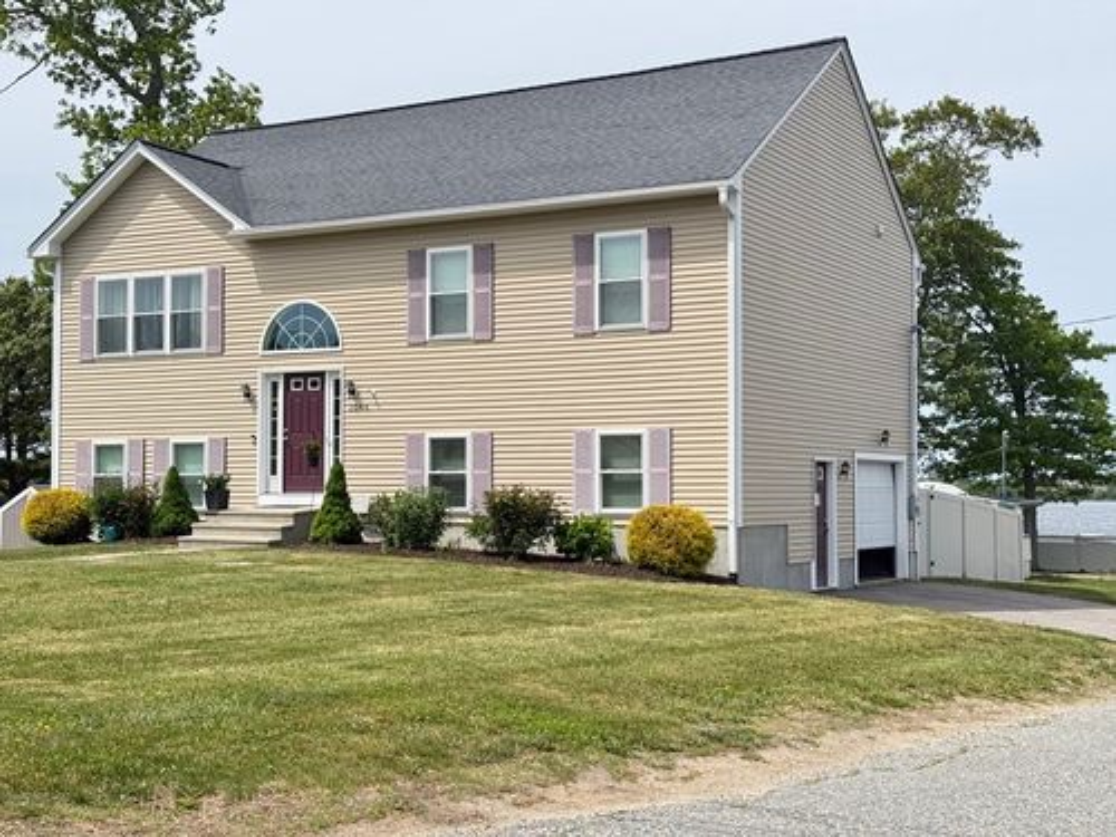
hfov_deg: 39.7
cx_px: 558
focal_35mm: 48
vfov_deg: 30.3
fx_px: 1547
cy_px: 418
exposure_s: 1/4587
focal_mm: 6.76
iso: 80
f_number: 1.78
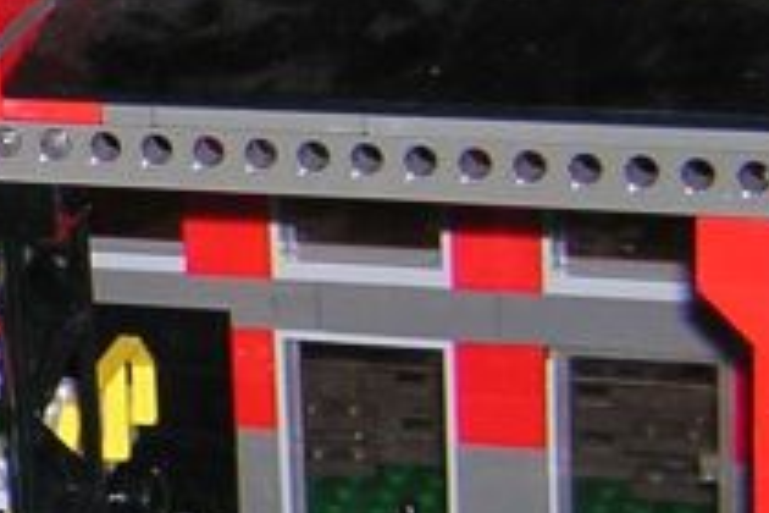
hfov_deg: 9.8
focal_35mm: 202
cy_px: 286
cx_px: -524
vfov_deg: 6.8
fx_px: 4315
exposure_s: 1/60.1
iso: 100
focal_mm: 6.6
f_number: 3.1
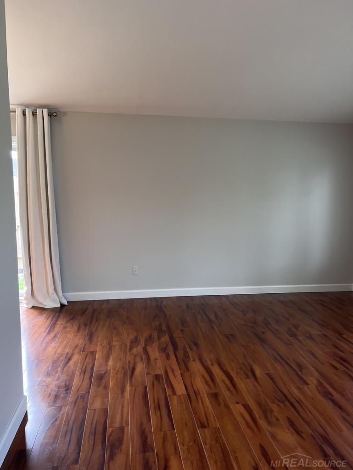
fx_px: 353
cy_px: 235
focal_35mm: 26
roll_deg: -0.2
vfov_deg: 67.3
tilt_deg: -6.9
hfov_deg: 53.1
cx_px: 176
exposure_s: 1/120
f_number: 1.5
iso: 100
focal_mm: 5.7
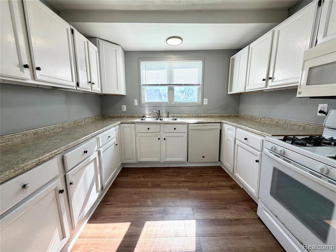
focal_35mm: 14
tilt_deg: -9.5
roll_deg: +1.1
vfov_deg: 85.6
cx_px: 168
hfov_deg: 102.1
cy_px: 126
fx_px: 136
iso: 50
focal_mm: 2.22
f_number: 2.2
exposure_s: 1/141
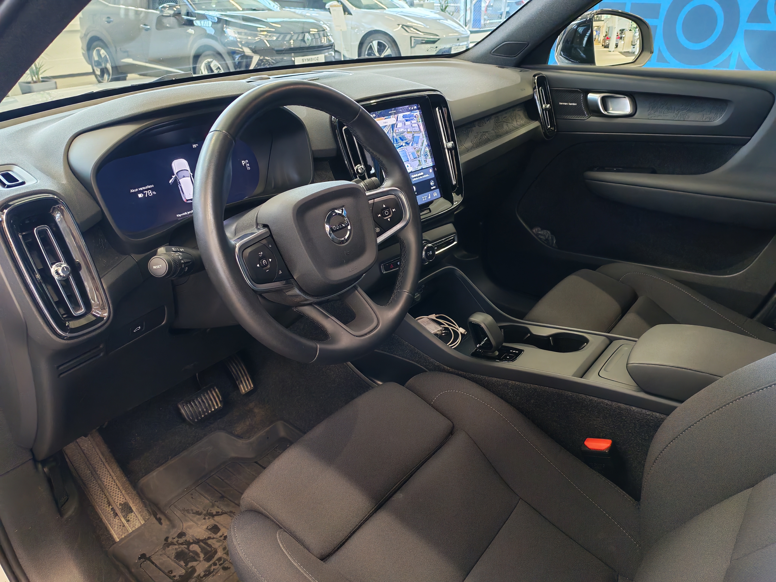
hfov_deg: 65.3
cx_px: 388
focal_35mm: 27
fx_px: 605
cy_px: 291
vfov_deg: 51.4
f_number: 1.9
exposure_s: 1/100
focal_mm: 6.12
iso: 640
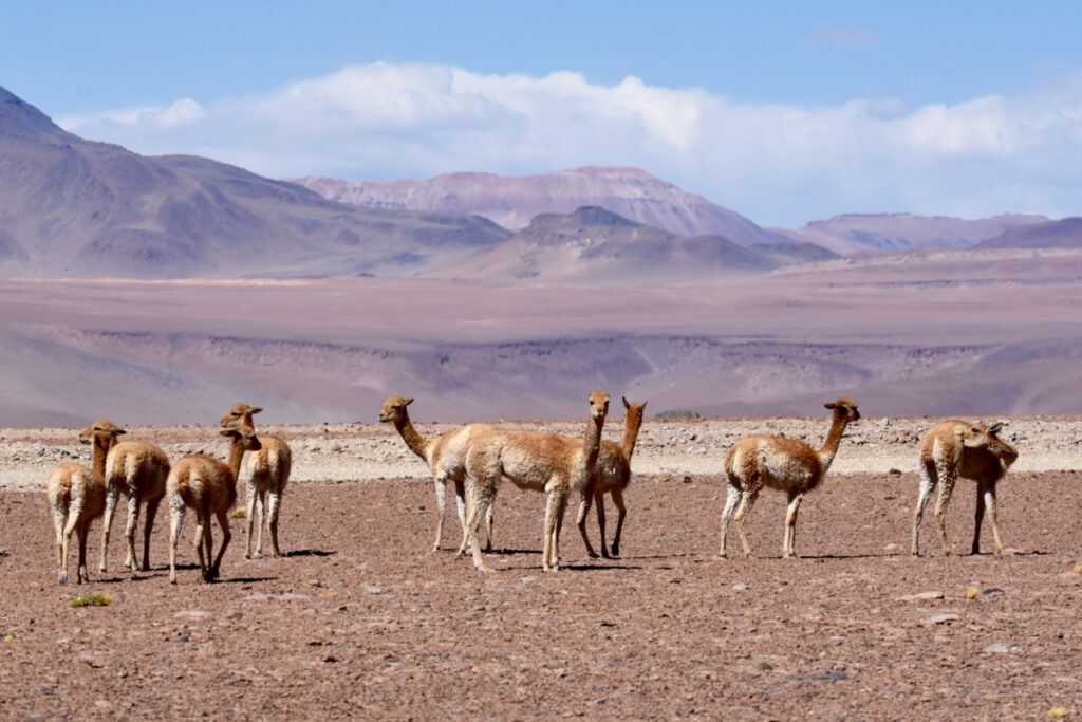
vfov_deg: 8.9
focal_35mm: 155
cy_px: 361
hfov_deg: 13.2
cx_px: 541
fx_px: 4659
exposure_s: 1/4000
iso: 640
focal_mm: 155
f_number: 10
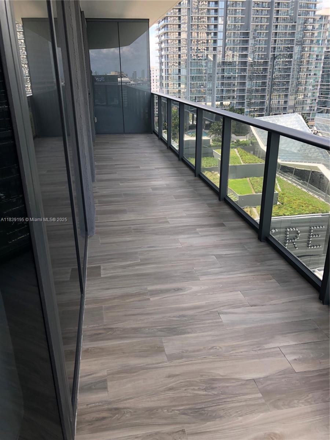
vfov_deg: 63.4
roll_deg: +1.0
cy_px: 220
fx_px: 356
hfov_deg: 49.7
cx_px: 165
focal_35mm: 28
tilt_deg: -21.7
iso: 20
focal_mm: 4
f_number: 1.8
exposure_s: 1/242
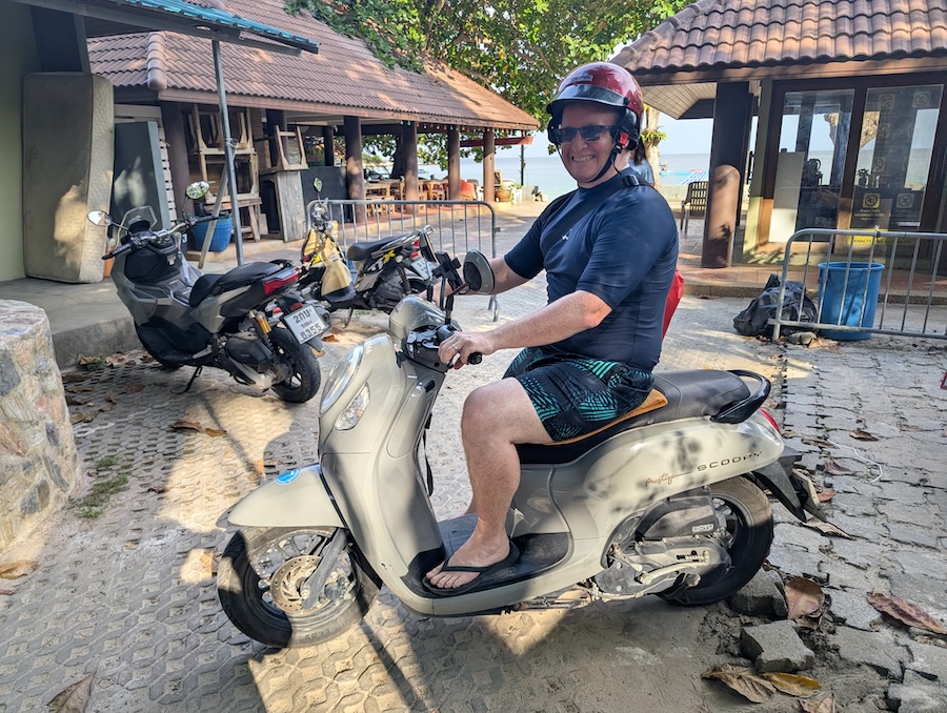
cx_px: 474
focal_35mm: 24
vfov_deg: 57.0
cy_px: 356
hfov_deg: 71.5
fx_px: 658
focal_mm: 6.81
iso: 43
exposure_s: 1/615
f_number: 1.85
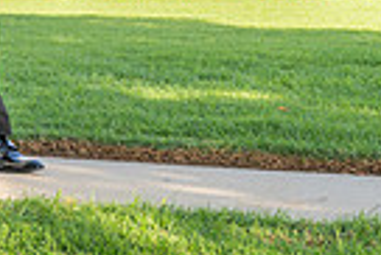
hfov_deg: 16.1
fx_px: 1324
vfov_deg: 10.8
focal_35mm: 125
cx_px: 5
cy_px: -58
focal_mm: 24
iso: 200
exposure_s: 1/500
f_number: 3.5
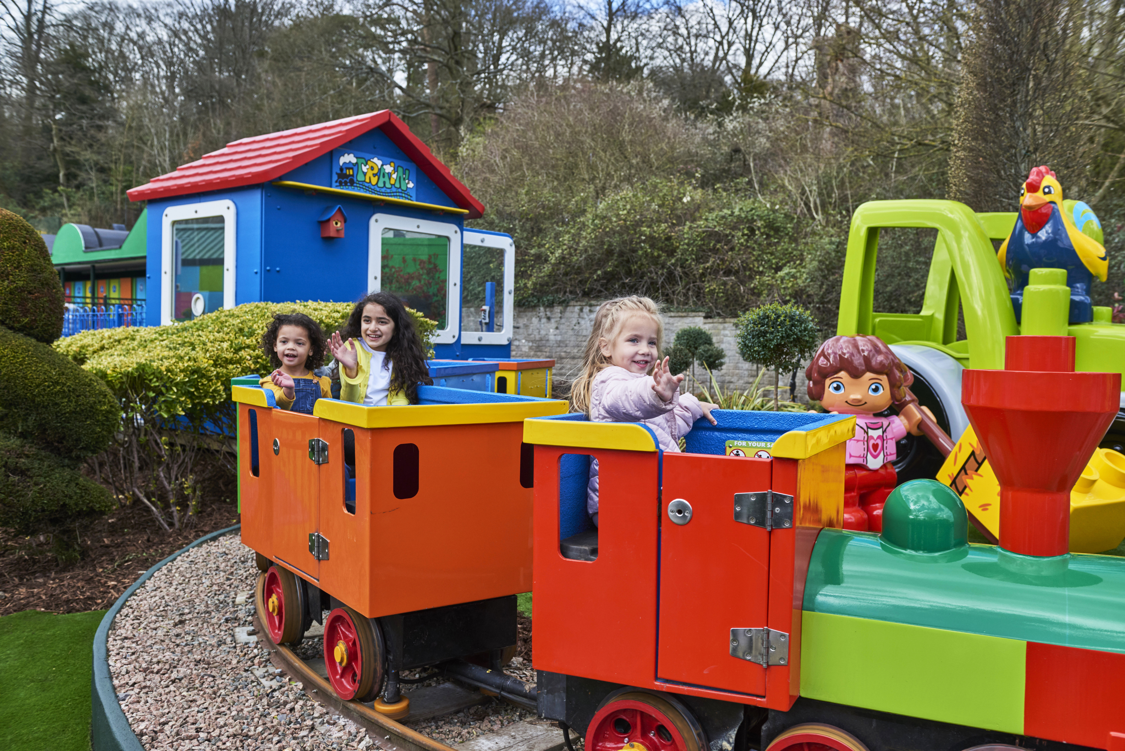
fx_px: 1000
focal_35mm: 32
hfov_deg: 58.7
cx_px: 562
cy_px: 376
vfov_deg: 41.1
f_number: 5.6
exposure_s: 1/640
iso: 400
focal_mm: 32
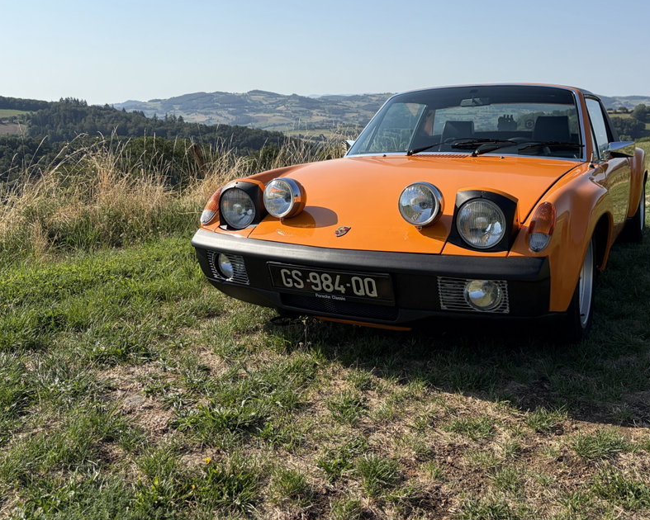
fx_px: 635
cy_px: 209
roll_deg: +0.7
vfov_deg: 44.3
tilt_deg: -9.6
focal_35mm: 33
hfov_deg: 53.9
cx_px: 382
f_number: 1.6
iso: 50
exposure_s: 1/4950
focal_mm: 5.96
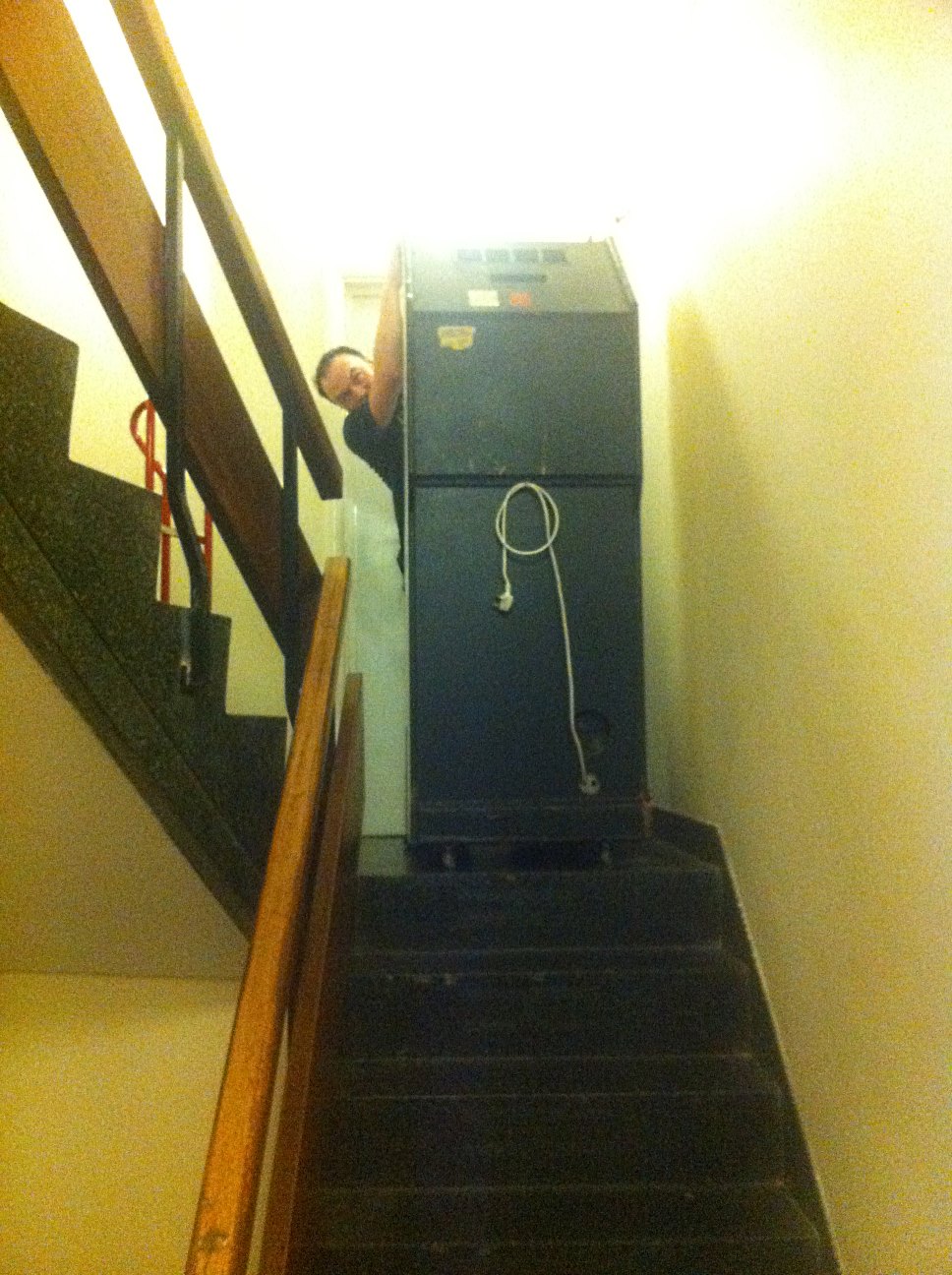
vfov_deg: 52.7
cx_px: 476
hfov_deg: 40.6
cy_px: 638
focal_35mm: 35
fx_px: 1287
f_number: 2.8
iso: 1000
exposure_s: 1/15
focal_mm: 3.85
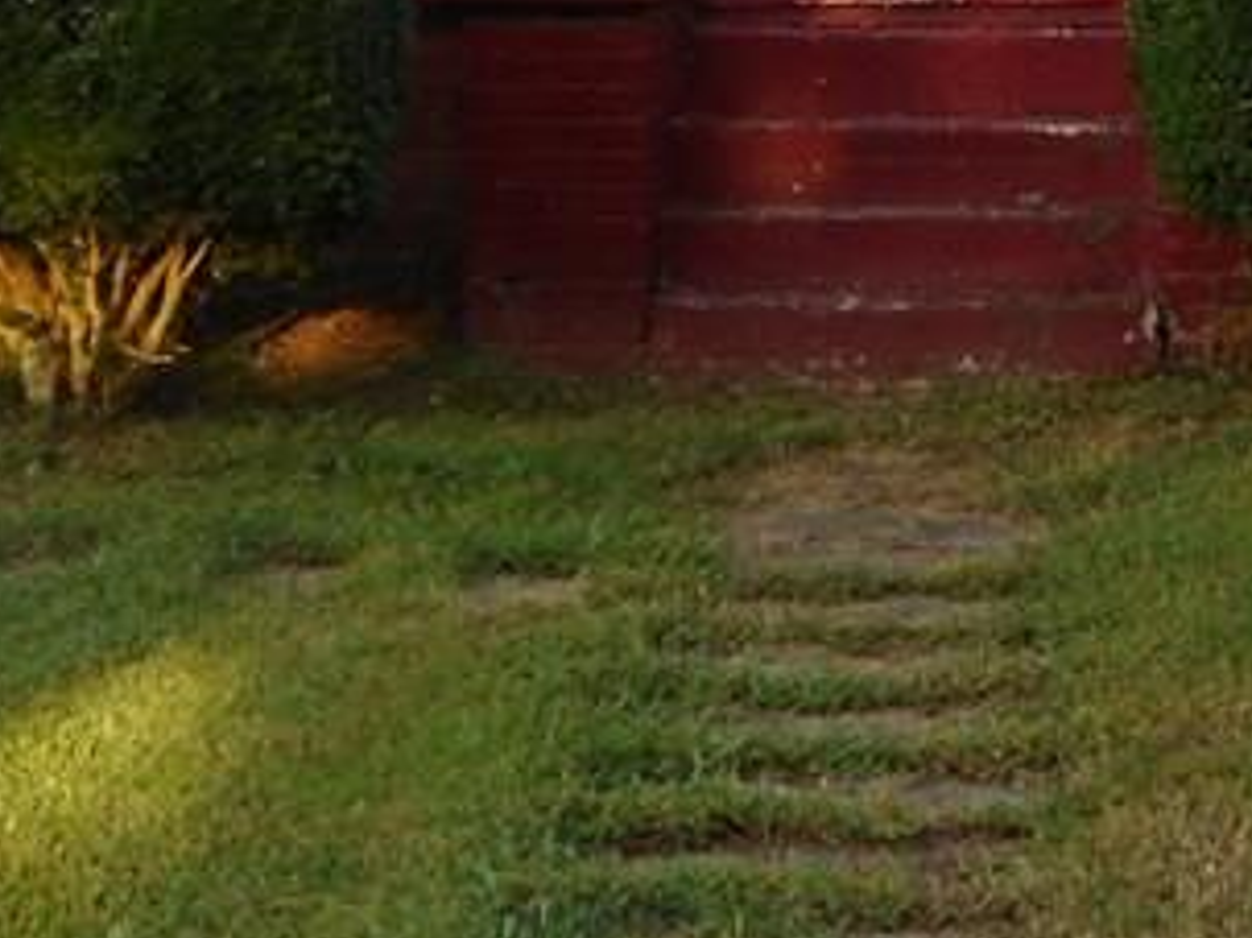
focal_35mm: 132
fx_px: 4772
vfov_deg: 10.7
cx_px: 1157
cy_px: -550
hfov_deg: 14.8
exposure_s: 1/50
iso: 80
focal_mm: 6.9
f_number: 4.5
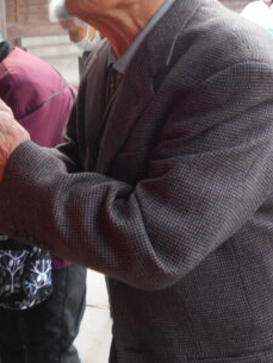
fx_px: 620
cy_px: 31
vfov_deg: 31.1
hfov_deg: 24.8
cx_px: 118
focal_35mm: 59
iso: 80
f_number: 3.4
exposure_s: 1/40
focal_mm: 5.1
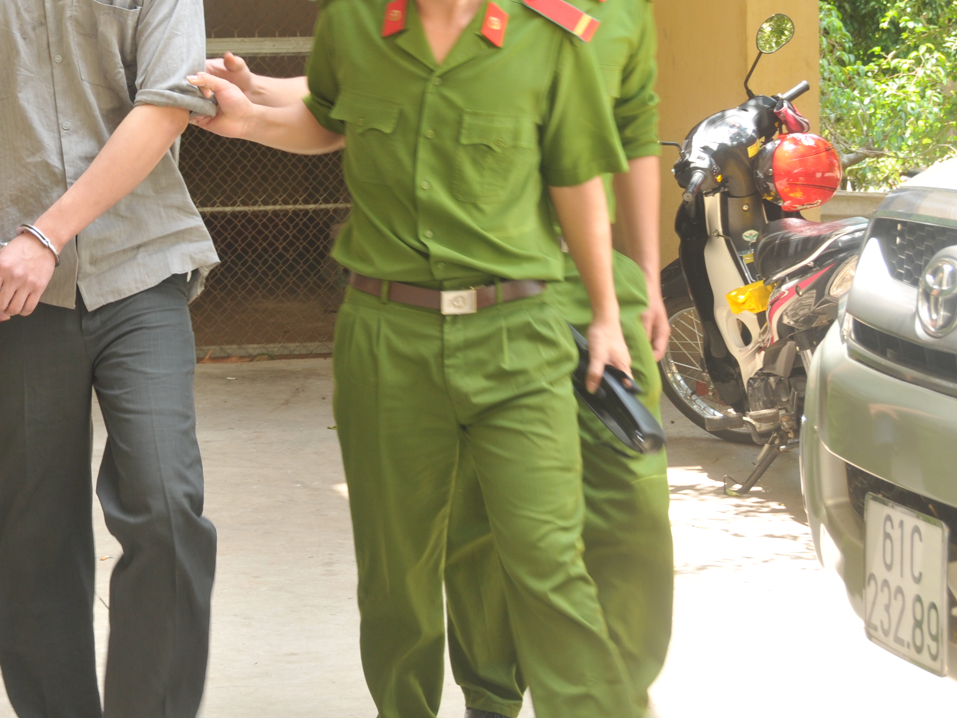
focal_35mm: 107
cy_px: 129
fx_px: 2958
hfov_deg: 18.3
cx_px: 345
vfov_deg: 13.8
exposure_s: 1/60
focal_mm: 40
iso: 200
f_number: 6.3
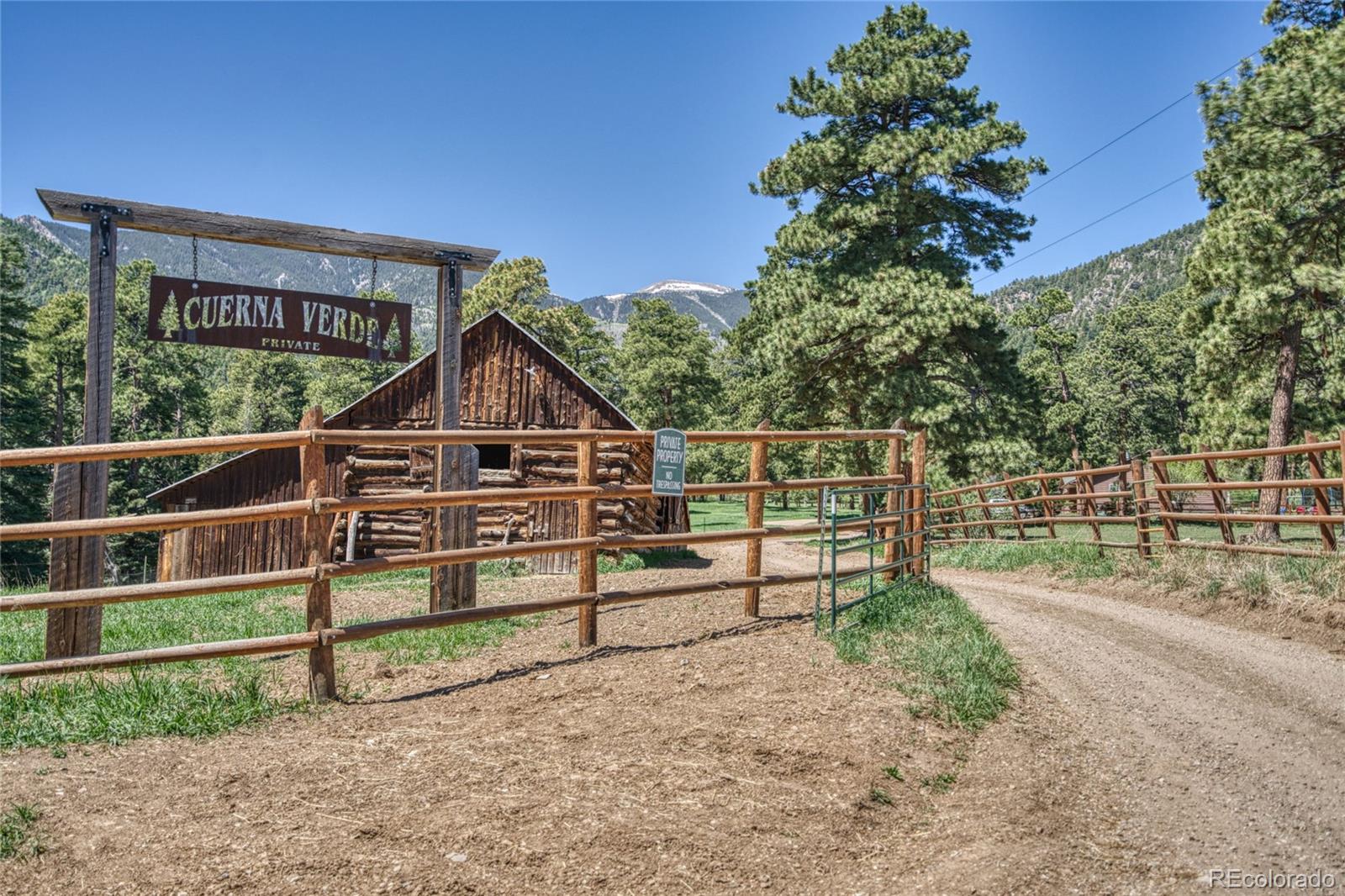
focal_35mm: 35
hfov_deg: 54.4
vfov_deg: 37.8
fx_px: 1307
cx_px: 672
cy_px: 448
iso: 100
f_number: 4
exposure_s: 1/640
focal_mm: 35
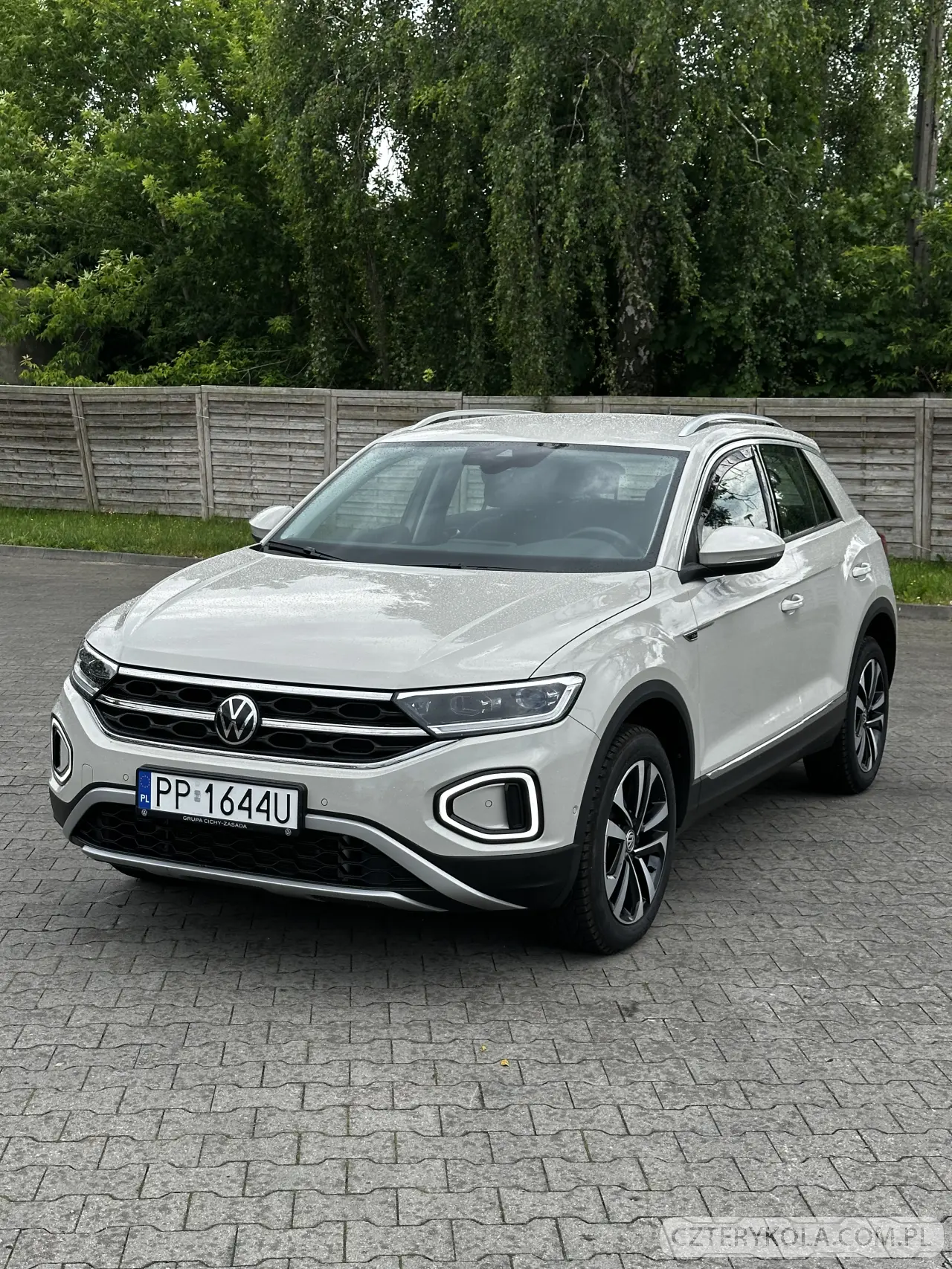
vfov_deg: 39.7
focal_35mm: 48
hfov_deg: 30.3
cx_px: 476
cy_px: 634
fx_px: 1760
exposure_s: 1/1721
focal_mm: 6.86
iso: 64
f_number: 1.78
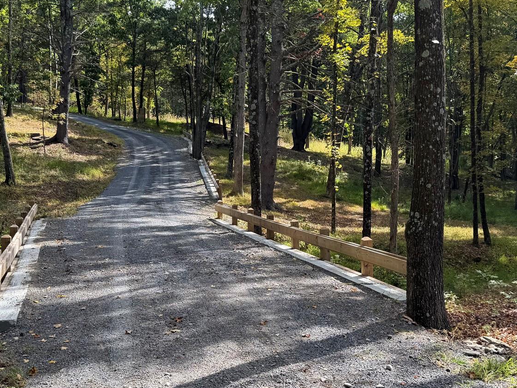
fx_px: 657
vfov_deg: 32.9
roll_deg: +1.0
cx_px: 258
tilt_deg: -4.0
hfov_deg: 42.9
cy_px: 209
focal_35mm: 44
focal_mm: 6.76
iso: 80
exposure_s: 1/742
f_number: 1.78
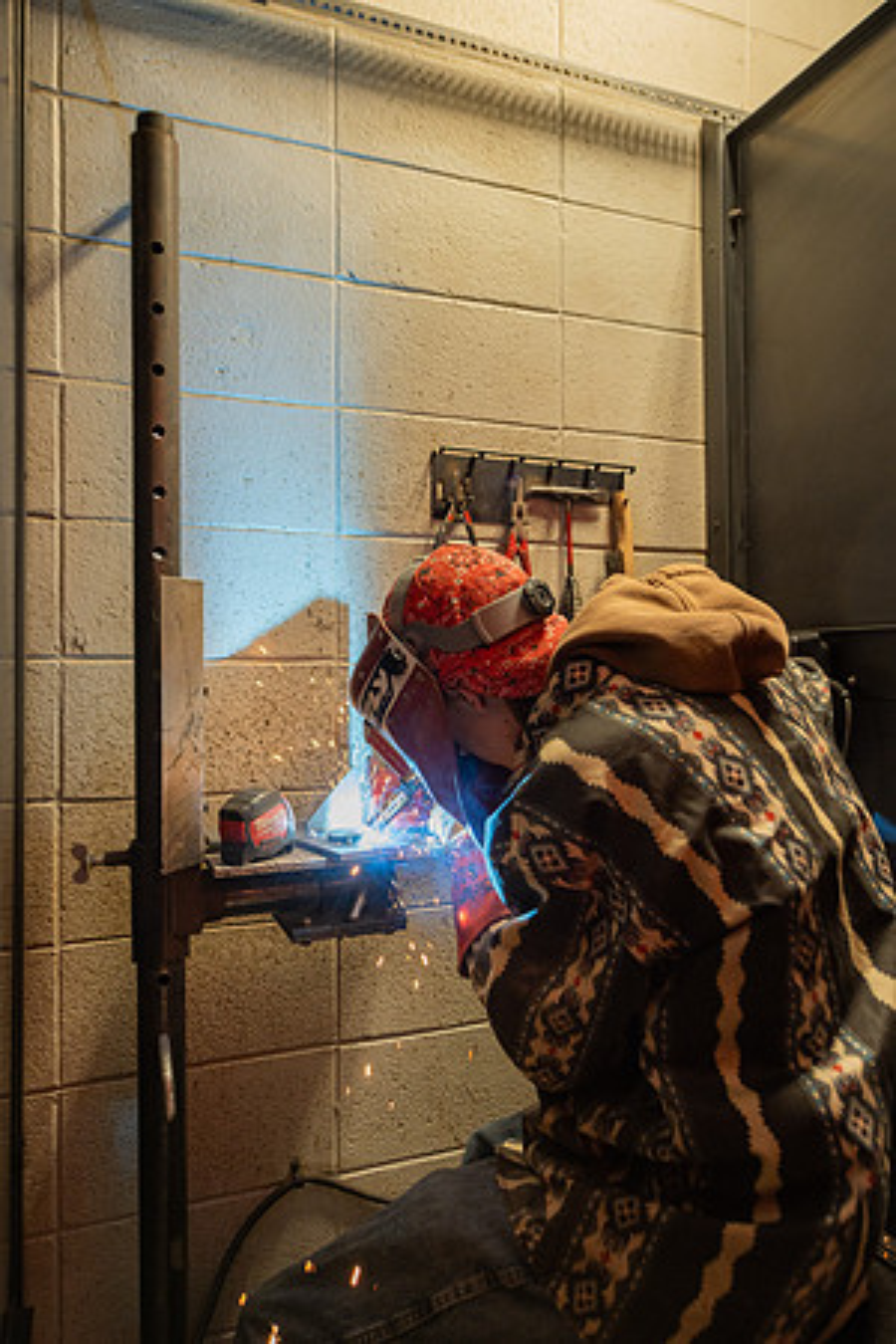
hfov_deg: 53.1
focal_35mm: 24
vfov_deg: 73.7
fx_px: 896
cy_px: 672
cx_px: 448
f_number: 3.2
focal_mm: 24
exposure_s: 1/200
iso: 640
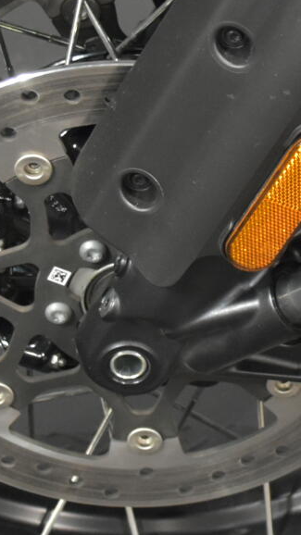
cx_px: 383
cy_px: 141
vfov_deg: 12.3
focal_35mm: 174
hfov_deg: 6.9
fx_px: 2470
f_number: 4.8
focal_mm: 32
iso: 1600
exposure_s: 1/13
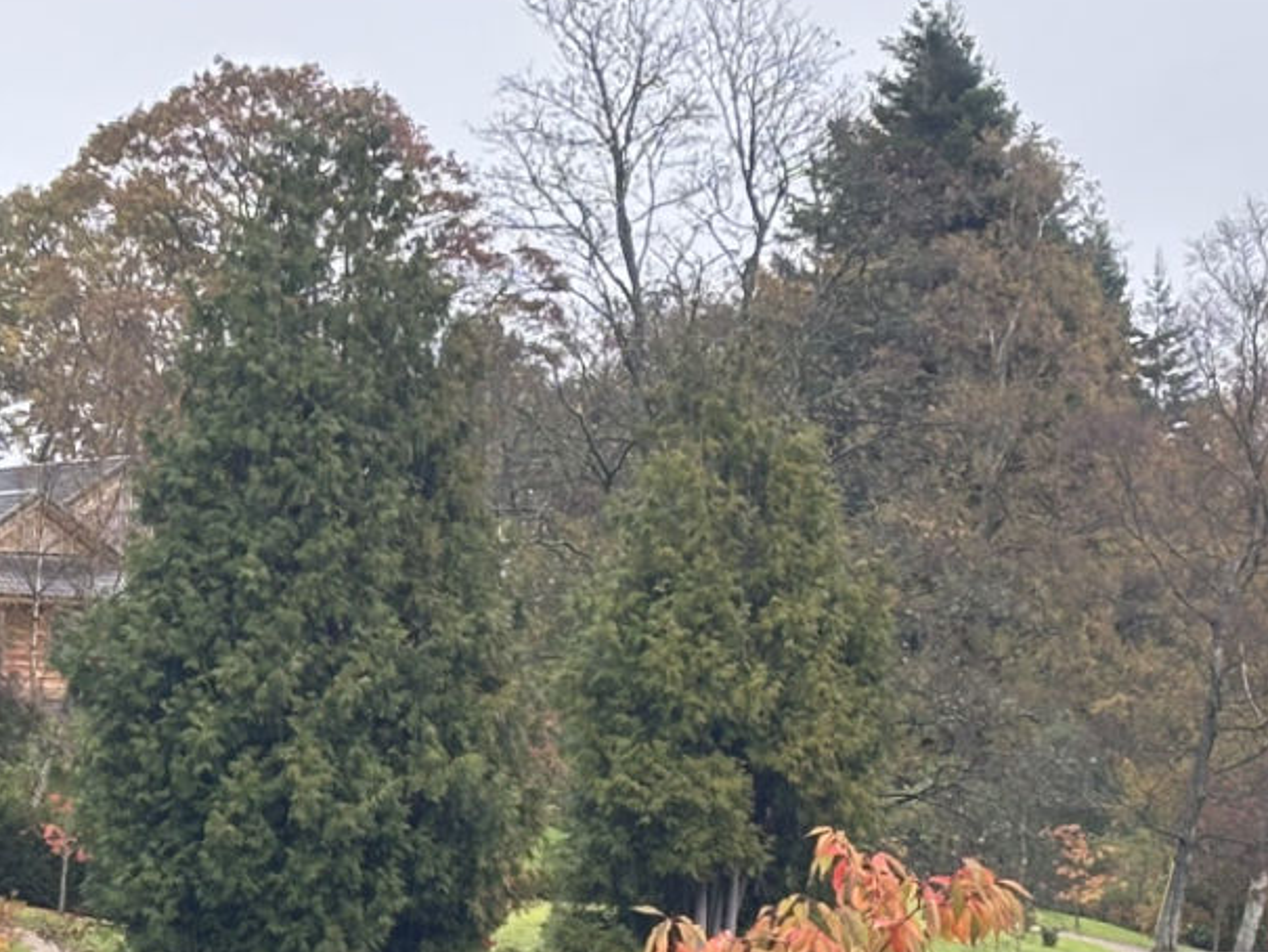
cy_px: 925
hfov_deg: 11.9
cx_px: 331
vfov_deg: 9.0
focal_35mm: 165
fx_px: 6045
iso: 50
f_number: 1.6
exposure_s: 1/150
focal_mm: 6
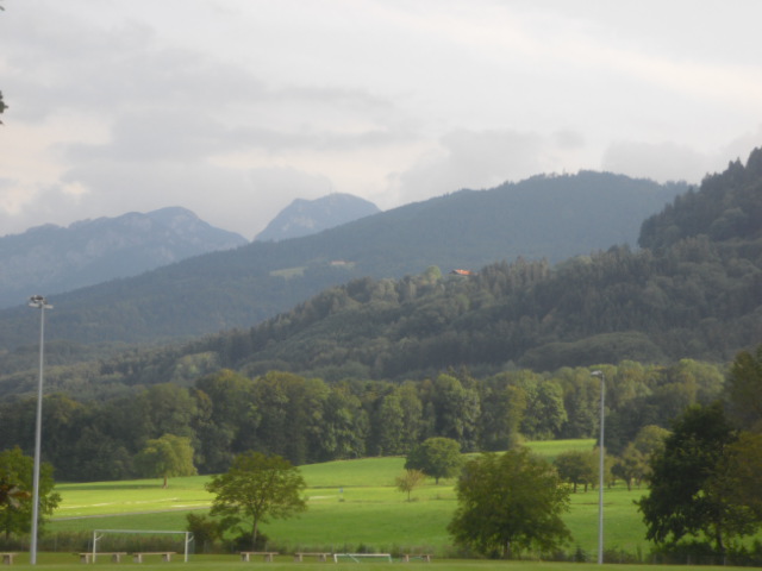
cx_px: 381
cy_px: 286
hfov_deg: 17.6
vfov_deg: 13.2
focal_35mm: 112
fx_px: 2465
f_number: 5.9
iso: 64
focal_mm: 18.6
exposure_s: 1/100
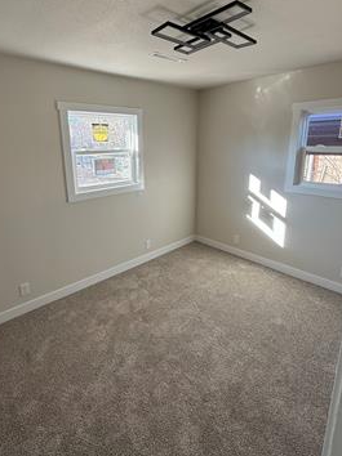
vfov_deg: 84.2
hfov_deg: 68.4
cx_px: 154
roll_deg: +0.8
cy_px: 197
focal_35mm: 19
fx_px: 251
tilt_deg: -12.8
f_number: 2.2
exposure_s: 1/104
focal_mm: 2.22
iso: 64
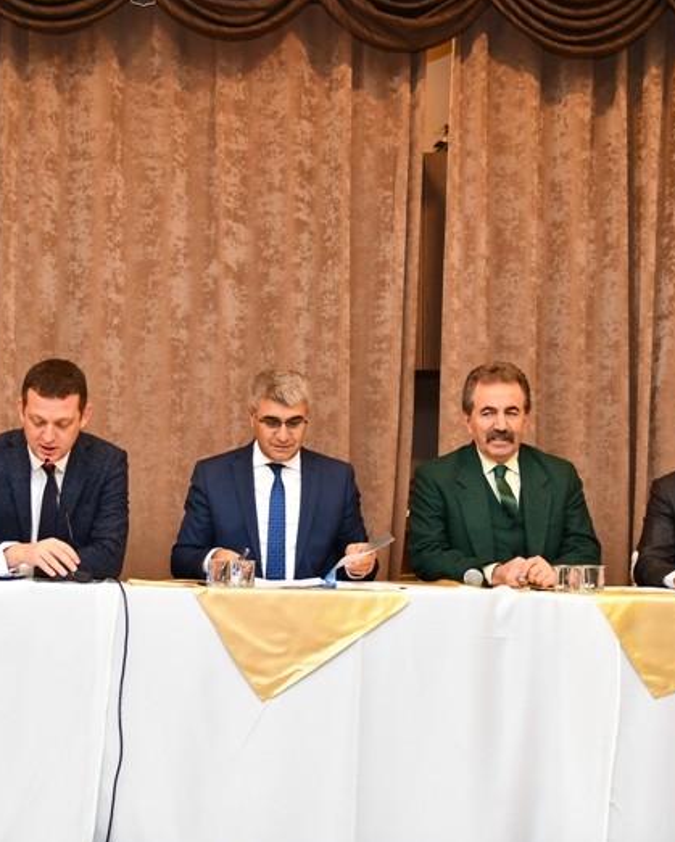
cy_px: 418
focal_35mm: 66
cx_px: 261
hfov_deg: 23.1
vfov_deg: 28.7
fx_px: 1647
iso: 900
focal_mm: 31
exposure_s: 1/60
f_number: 4
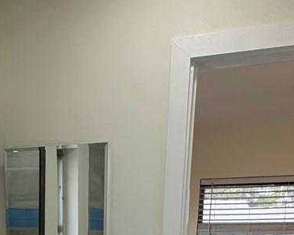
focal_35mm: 59
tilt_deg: -17.0
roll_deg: -0.1
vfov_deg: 20.5
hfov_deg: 31.1
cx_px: 55
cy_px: 387
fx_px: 513
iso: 50
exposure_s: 1/120
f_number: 2.2
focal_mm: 2.22
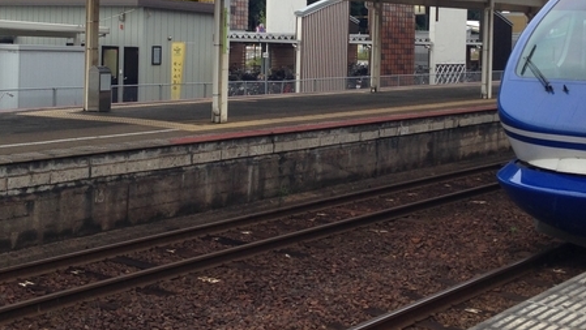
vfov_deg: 18.6
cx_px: 261
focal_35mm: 64
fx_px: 995
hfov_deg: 32.8
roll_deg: -1.9
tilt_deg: +0.4
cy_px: 39
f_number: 2.4
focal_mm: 4.12
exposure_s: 1/179
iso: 50
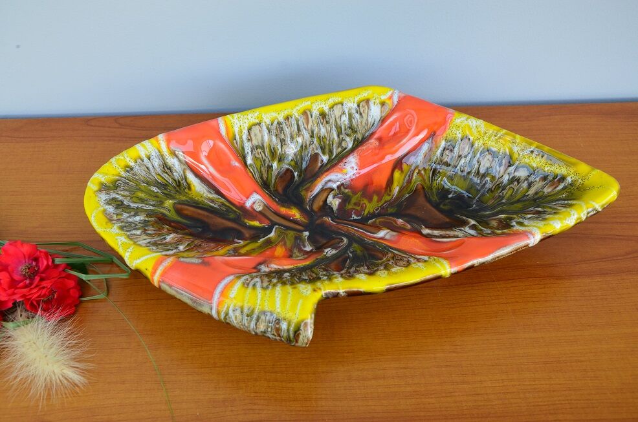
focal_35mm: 38
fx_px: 663
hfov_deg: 51.4
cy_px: 211
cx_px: 319
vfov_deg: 35.3
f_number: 8
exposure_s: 1/60
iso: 450
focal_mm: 25
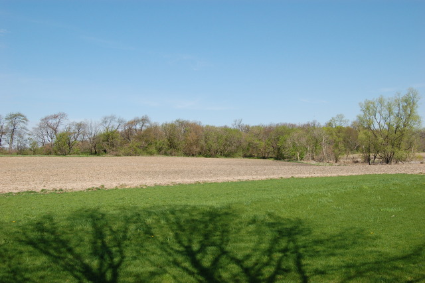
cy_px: 142
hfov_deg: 49.6
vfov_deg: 34.2
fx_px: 460
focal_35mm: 39
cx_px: 212
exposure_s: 1/320
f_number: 9
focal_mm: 26
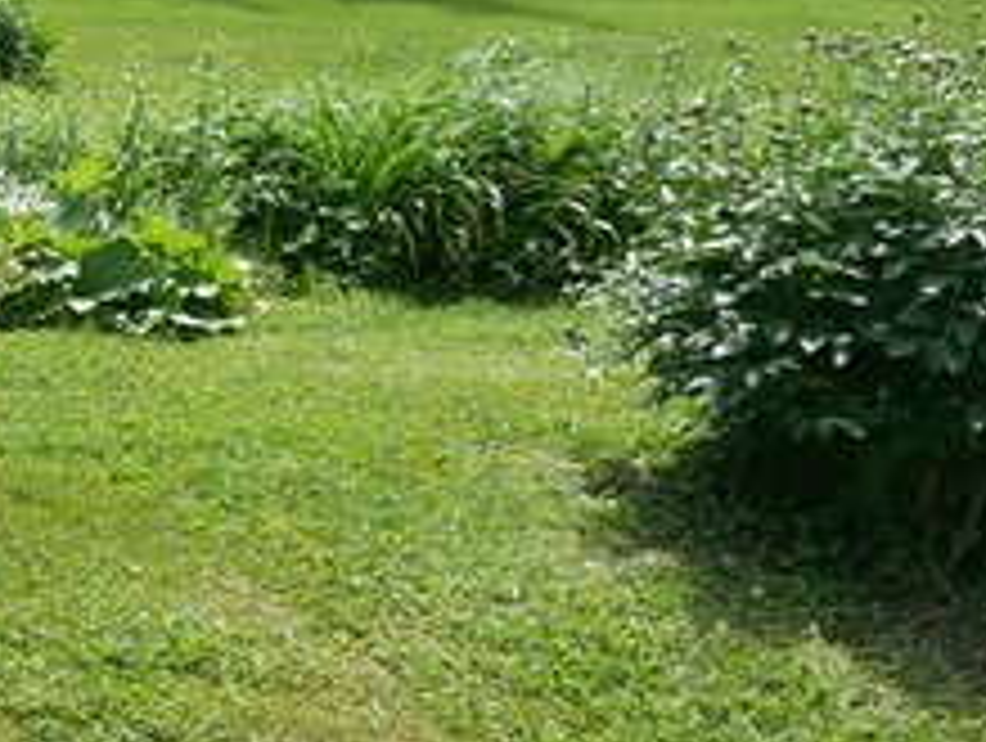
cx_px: -1290
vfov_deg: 13.3
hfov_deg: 13.5
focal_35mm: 112
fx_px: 3195
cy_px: 459
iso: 200
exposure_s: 1/400
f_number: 6.3
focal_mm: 12
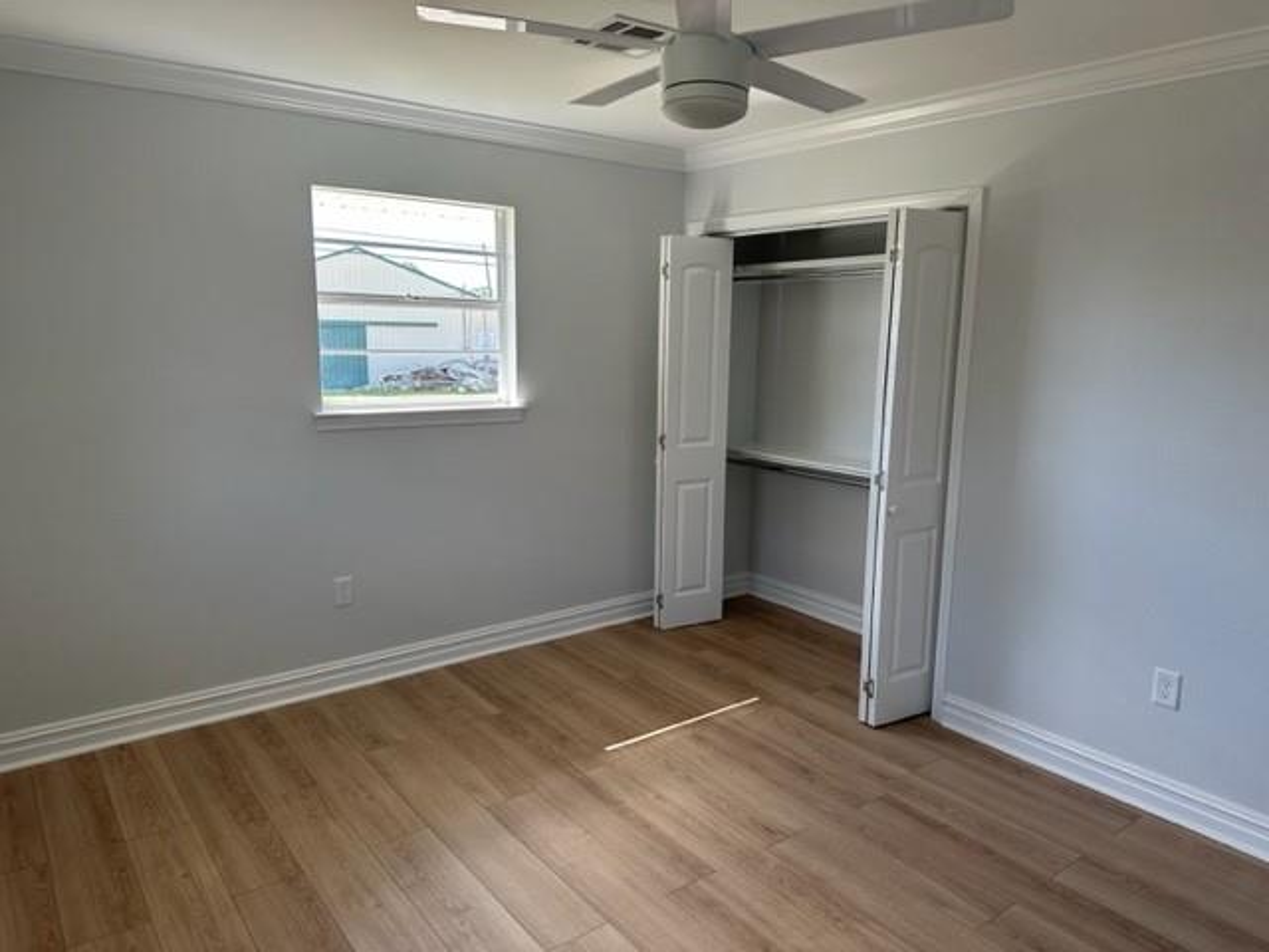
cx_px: 634
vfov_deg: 56.8
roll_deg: -1.0
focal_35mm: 24
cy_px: 476
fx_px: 880
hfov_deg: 71.6
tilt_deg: -9.1
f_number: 1.78
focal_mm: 6.86
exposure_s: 1/266
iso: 80
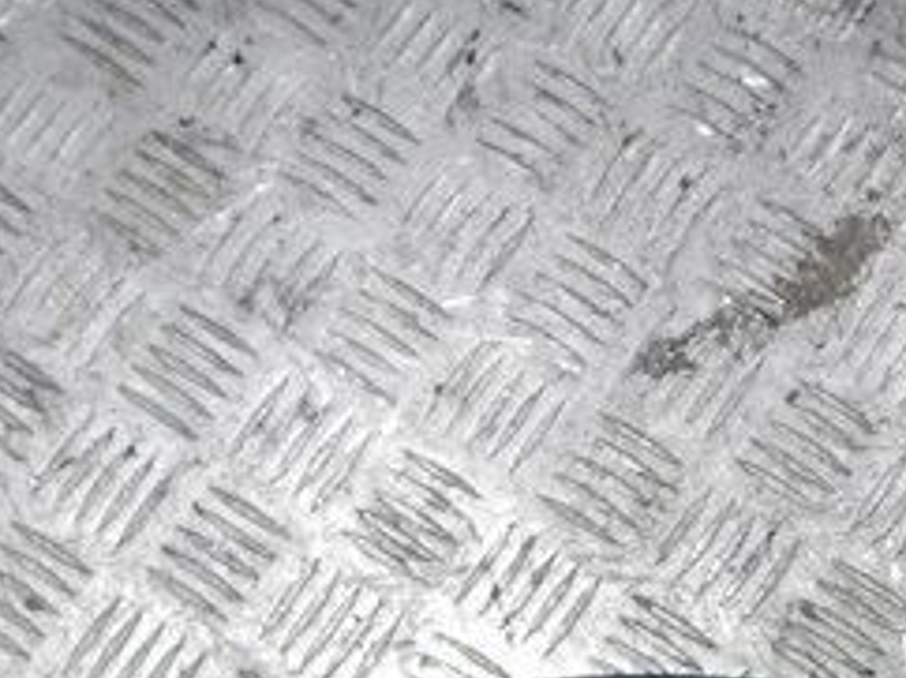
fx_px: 1935
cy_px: 878
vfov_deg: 18.5
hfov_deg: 26.2
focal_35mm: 74
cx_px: 595
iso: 400
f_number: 3.9
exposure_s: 1/125
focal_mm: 5
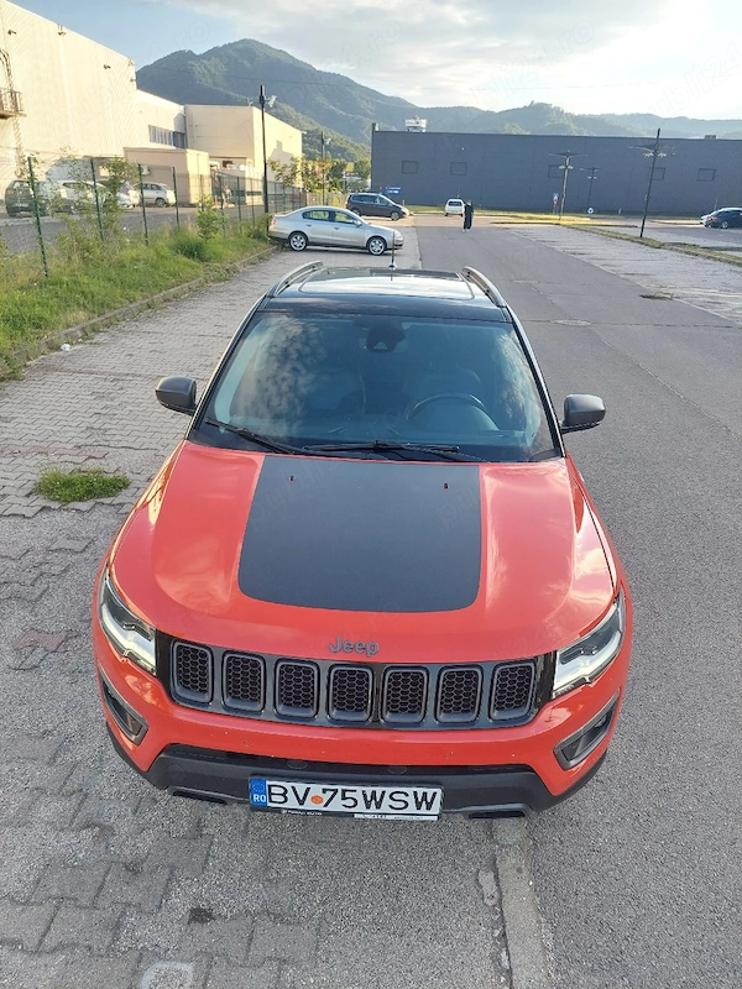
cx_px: 371
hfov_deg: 54.9
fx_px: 715
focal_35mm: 25
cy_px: 494
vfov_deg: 69.4
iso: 40
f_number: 1.8
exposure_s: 1/179
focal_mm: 5.23
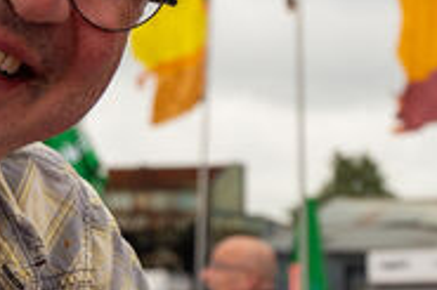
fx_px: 1892
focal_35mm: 156
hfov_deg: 12.8
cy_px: 236
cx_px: 555
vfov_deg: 8.8
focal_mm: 24
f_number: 3.5
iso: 100
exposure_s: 1/200
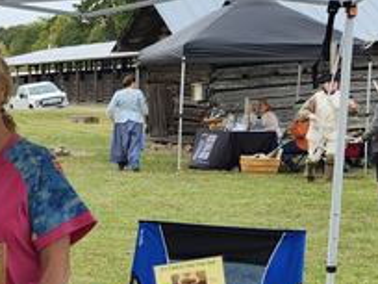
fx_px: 1147
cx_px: -171
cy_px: 338
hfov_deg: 17.1
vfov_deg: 13.7
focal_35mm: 105
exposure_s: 1/609
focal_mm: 5.54
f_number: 1.8
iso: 25
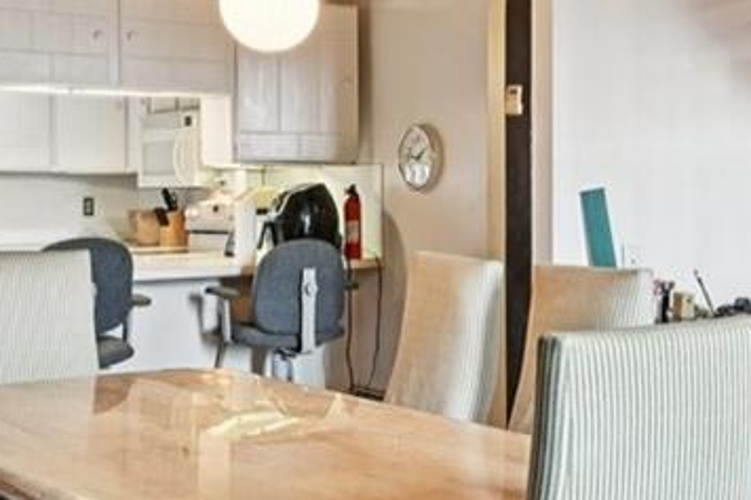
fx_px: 1314
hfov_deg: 31.1
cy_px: 175
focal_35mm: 63
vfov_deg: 21.5
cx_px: 595
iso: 400
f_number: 11
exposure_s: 1/5
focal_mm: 14
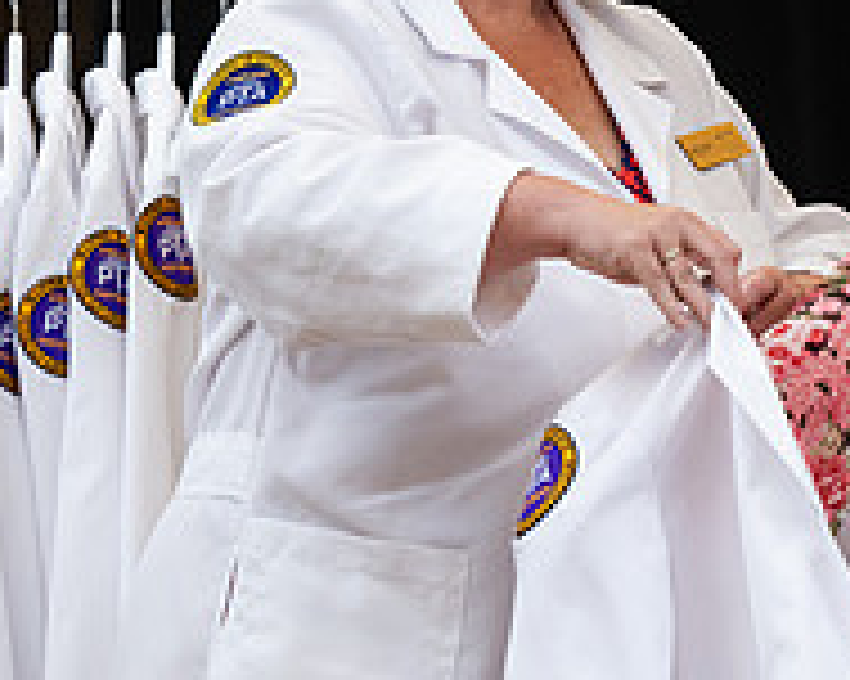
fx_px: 9052
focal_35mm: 360
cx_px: 958
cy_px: 399
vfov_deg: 4.3
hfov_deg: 5.4
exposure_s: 1/200
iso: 1600
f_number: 3.5
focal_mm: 125
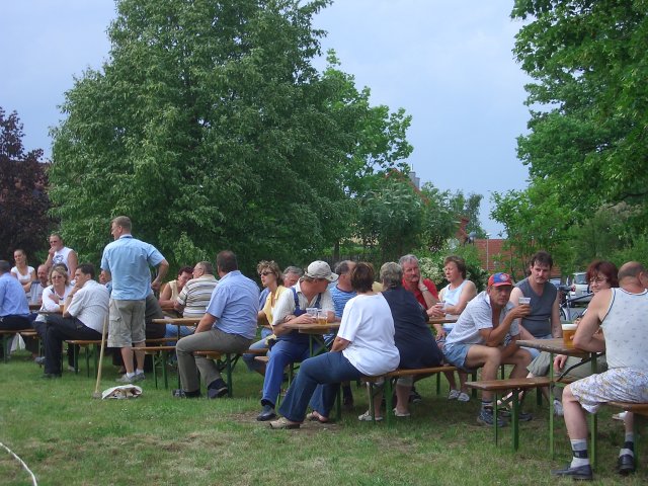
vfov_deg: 23.7
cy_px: 243
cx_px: 324
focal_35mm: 62
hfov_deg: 31.2
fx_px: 1161
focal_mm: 10.2
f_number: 3.5
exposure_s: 1/320
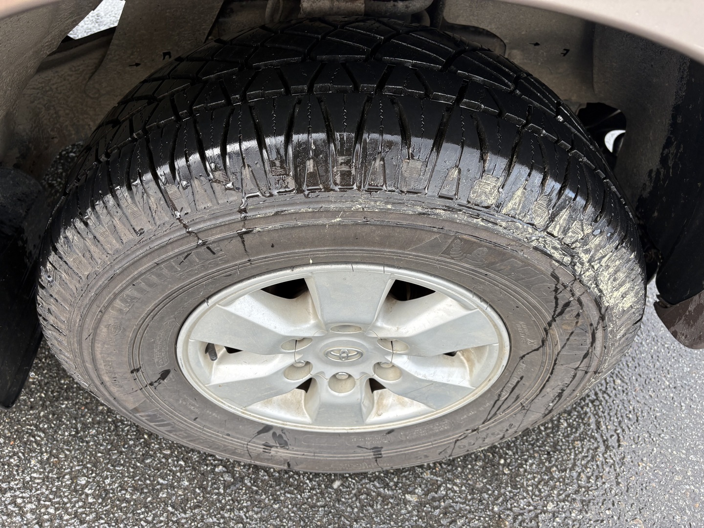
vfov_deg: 53.1
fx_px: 529
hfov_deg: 67.3
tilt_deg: -49.4
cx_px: 352
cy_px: 264
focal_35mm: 26
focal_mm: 5.96
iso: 50
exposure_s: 1/182
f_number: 1.6
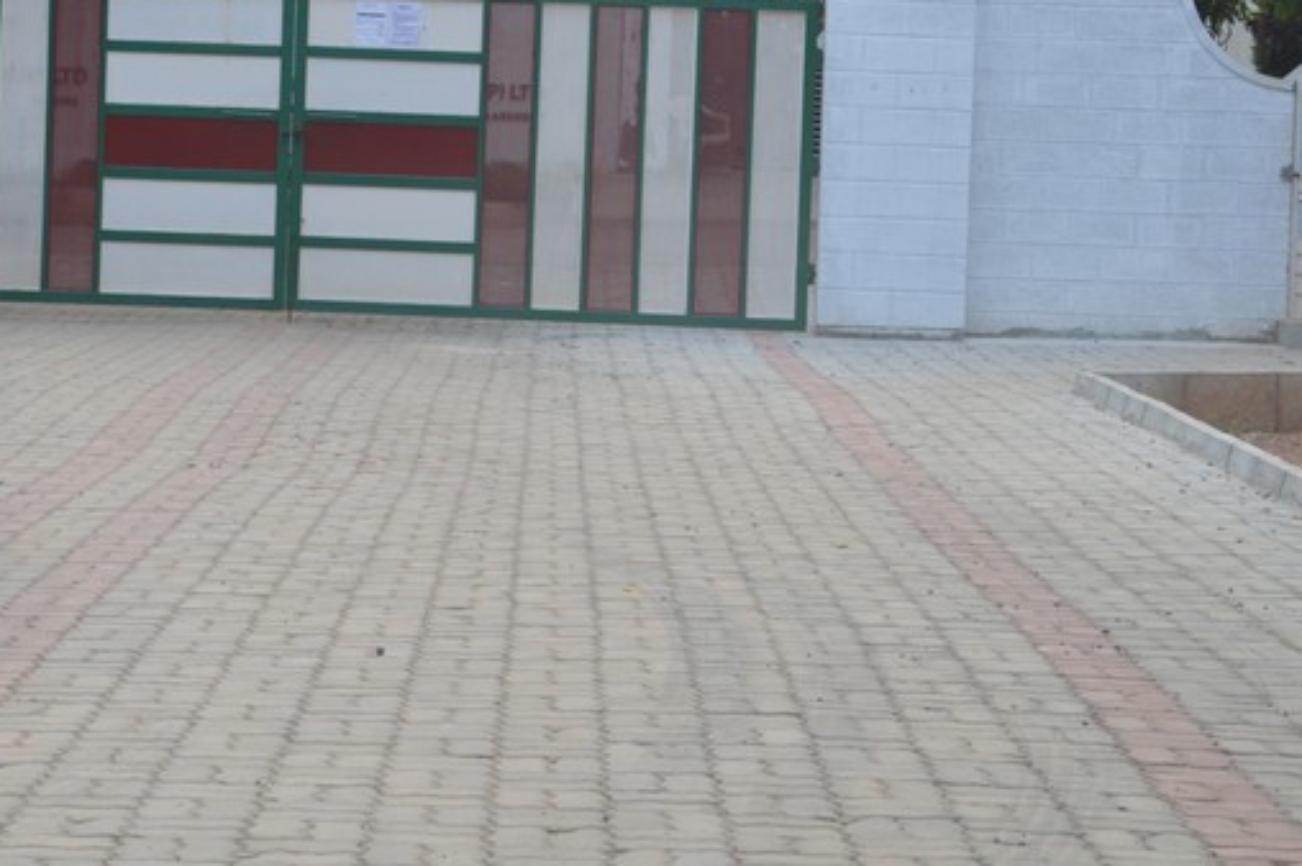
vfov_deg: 11.4
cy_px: 102
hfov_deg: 17.0
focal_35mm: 120
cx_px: 425
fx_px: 4333
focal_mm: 45
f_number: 5.6
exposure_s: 1/125
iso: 250
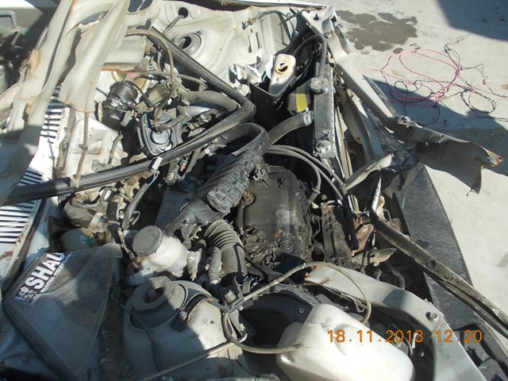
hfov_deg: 63.4
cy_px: 190
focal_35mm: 28
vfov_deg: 49.7
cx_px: 254
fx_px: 411
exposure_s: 1/250
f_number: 5.4
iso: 80
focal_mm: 4
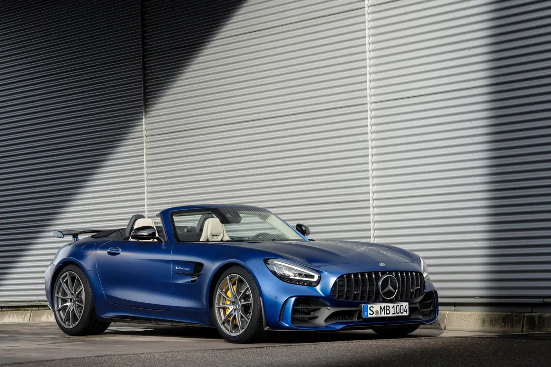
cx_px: 276
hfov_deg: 18.6
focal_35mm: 110
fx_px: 1683
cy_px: 184
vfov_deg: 12.5
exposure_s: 1/40
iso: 100
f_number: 11
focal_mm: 110
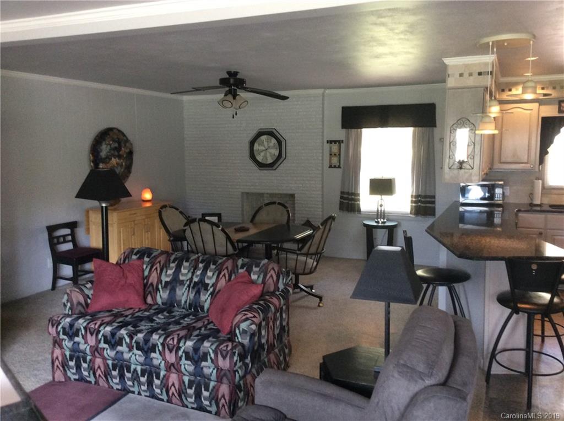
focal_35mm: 32
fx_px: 520
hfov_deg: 56.9
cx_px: 282
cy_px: 210
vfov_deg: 44.0
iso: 125
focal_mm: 3.3
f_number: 2.4
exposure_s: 1/24
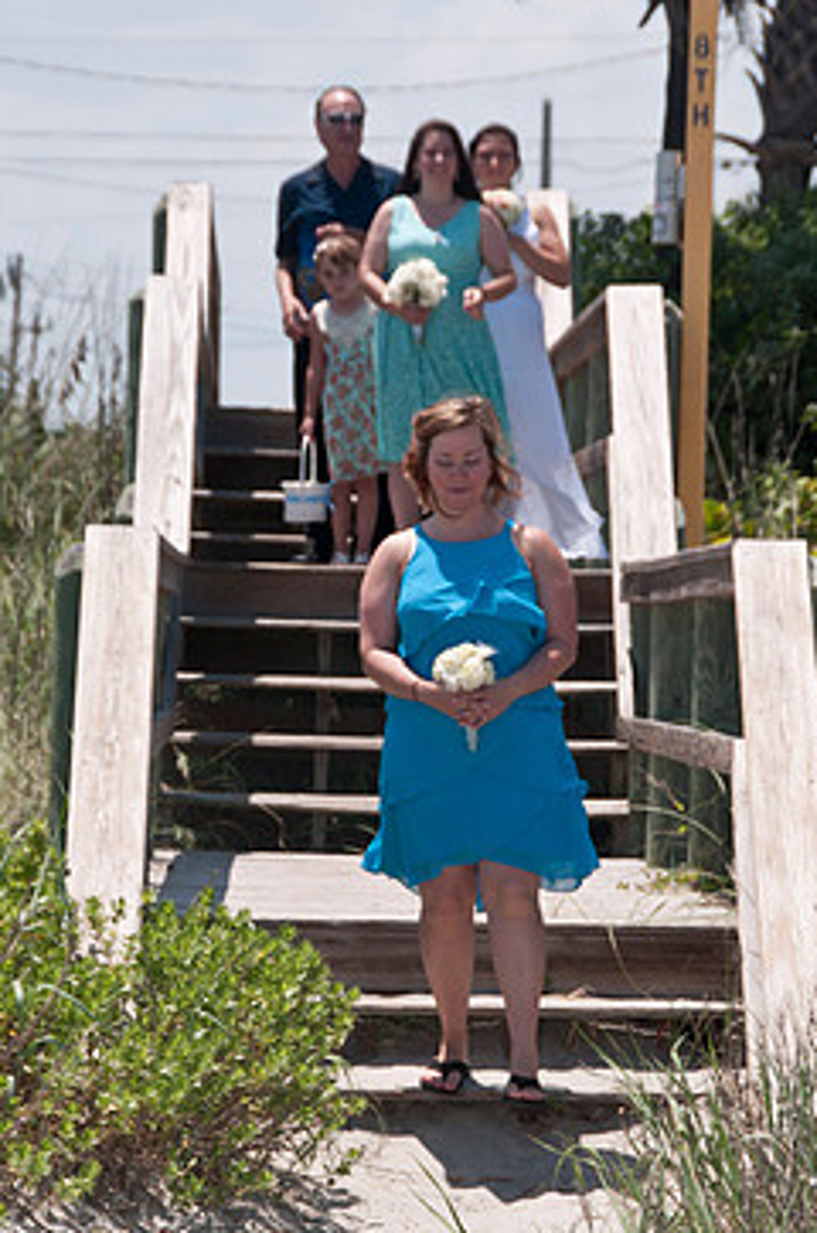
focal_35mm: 196
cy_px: 674
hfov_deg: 7.0
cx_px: 465
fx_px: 6697
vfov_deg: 10.5
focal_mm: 105
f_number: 10
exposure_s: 1/250
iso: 100
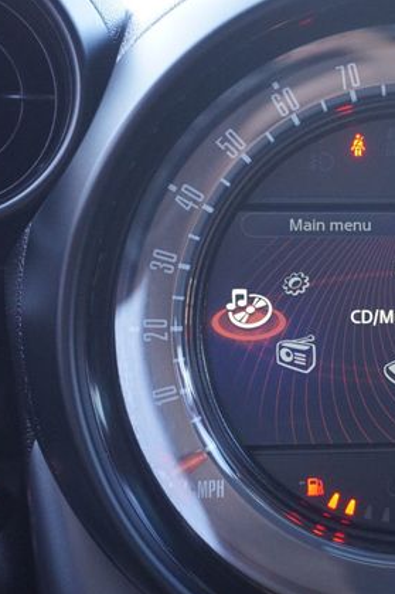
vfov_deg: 36.3
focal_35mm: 55
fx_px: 906
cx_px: 367
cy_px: 299
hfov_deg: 23.8
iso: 1250
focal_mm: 24
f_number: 4.5
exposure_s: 1/60
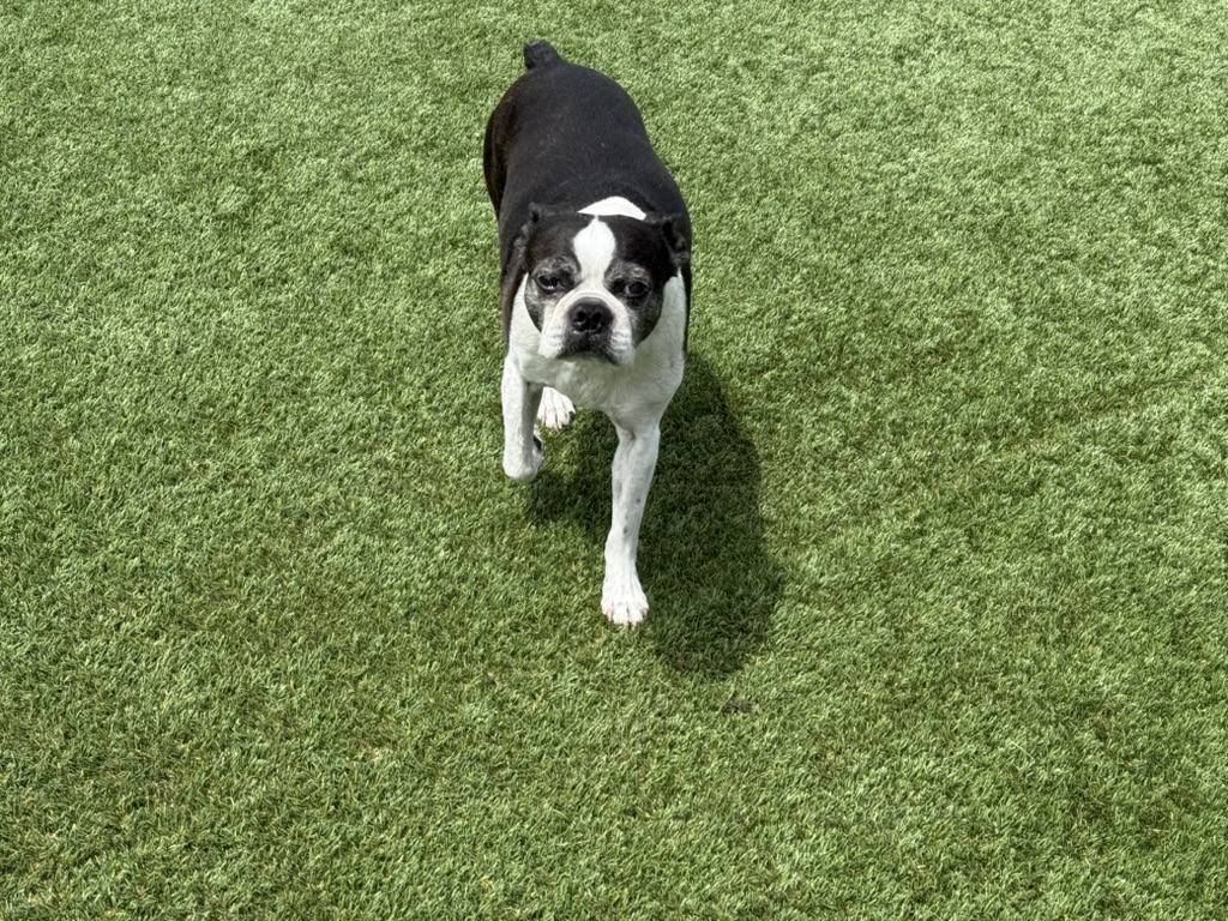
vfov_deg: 30.3
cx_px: 614
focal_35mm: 48
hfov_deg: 39.7
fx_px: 1703
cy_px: 460
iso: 64
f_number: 1.78
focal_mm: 6.76
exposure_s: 1/2667
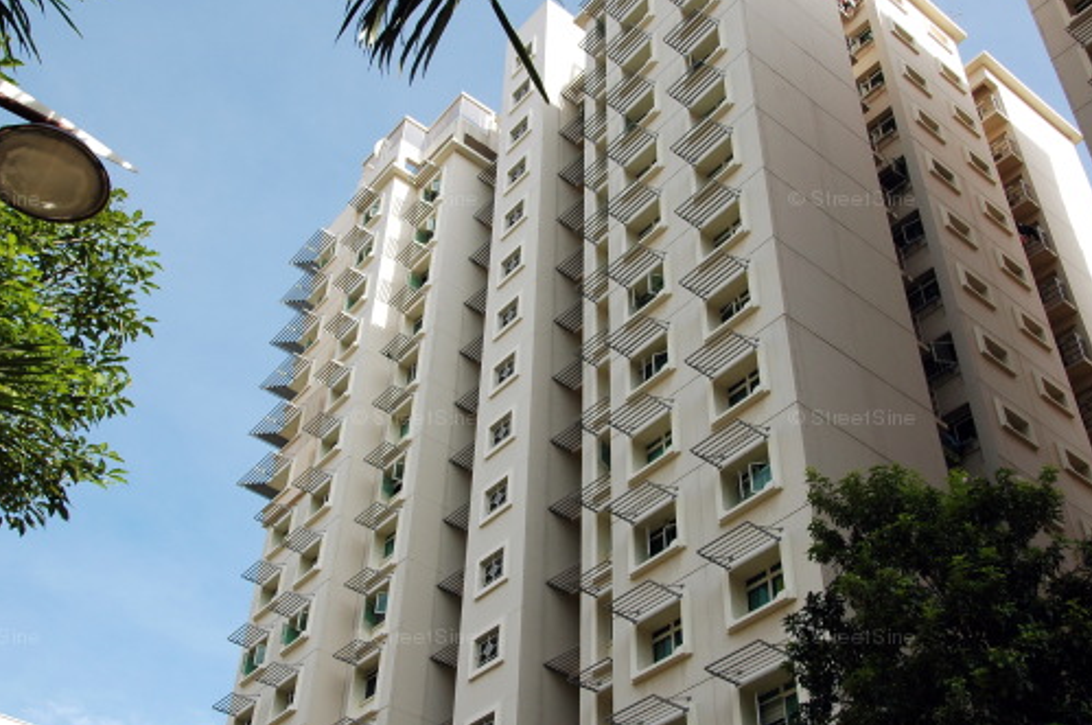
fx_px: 1302
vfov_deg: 31.1
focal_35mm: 43
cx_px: 514
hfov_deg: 45.5
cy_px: 369
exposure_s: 1/400
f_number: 7.1
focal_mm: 26
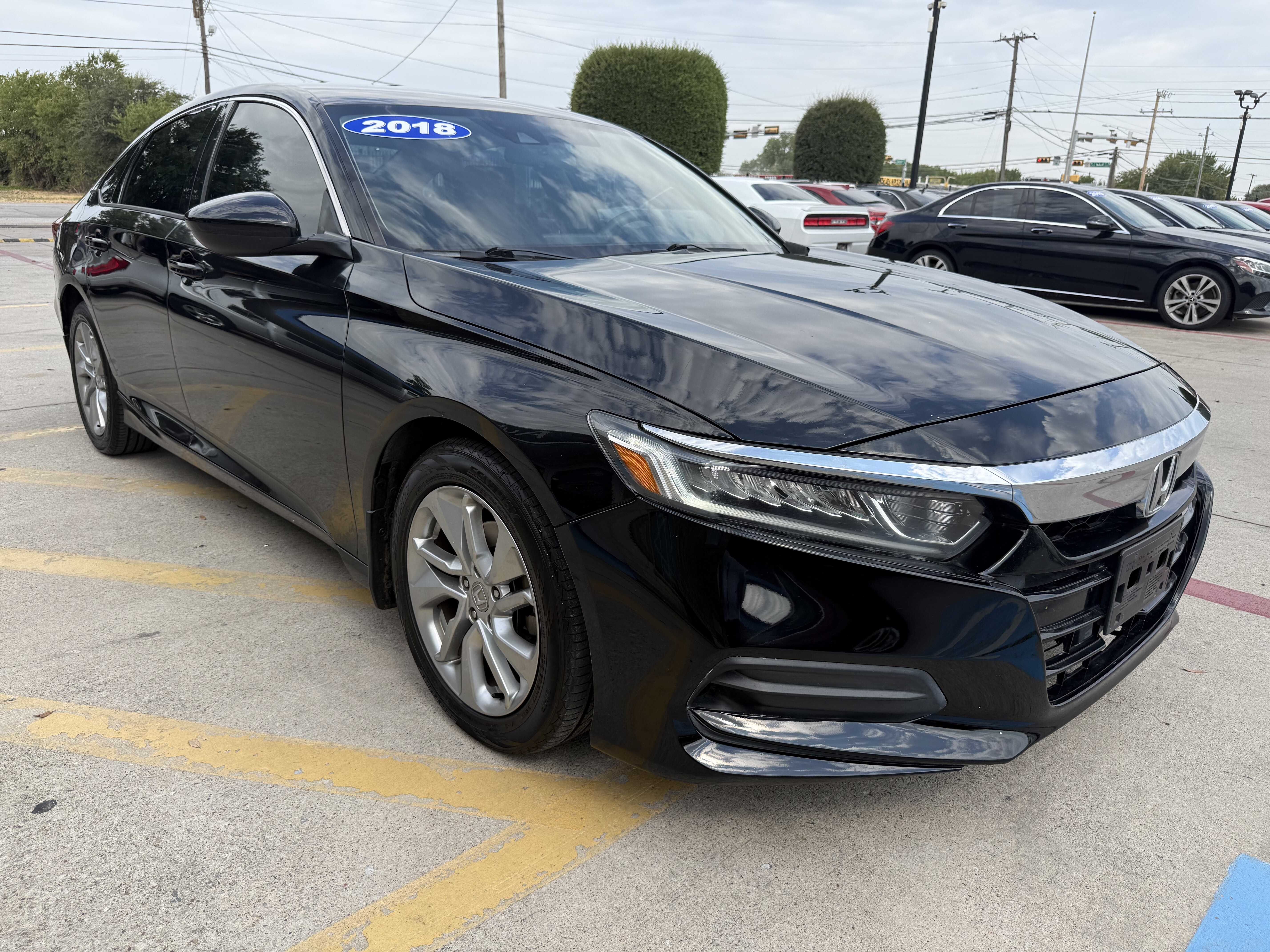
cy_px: 476
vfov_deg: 56.8
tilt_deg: -16.8
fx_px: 881
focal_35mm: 24
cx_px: 635
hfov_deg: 71.6
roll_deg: -2.1
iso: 80
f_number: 1.78
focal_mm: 6.76
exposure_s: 1/2299
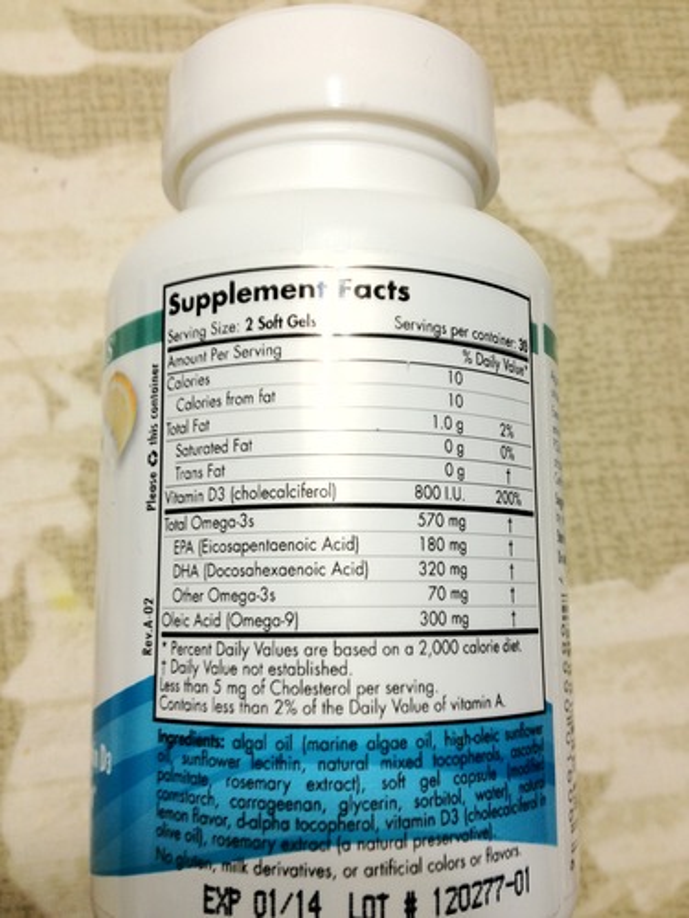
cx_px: 344
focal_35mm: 35
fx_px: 929
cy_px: 459
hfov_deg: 40.7
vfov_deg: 52.6
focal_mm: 4.28
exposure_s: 1/20
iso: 64
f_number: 2.4
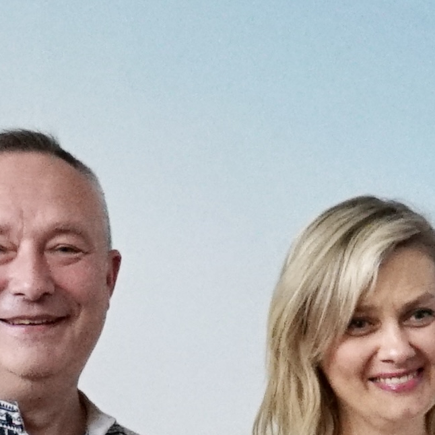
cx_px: 191
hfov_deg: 12.7
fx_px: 1948
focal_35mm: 137
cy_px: 574
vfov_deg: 12.3
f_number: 4.5
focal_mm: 27
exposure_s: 1/250
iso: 6400
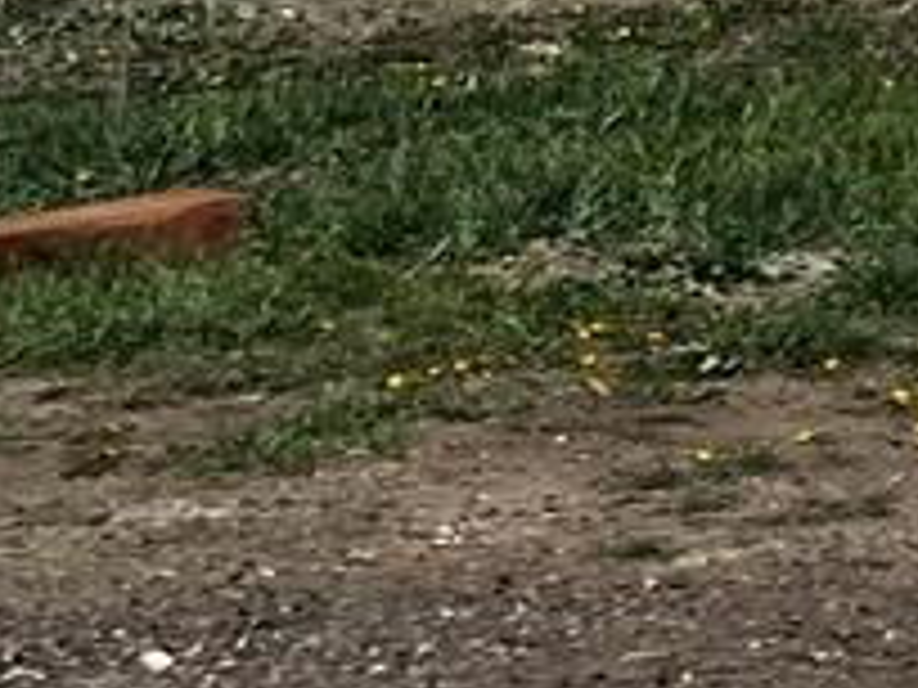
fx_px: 5410
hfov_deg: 8.5
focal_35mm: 204
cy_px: -782
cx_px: 2542
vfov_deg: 7.0
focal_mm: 5.1
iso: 50
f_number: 1.6
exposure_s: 1/6897
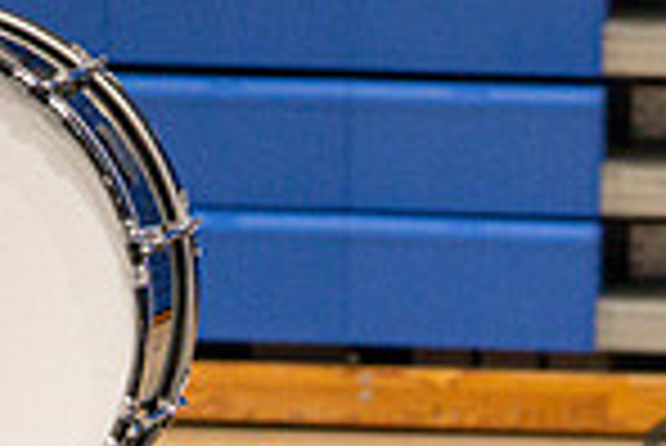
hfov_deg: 2.2
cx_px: 402
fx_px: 17036
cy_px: 879
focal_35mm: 920
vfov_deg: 1.5
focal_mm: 200
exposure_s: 1/500
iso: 5000
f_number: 4
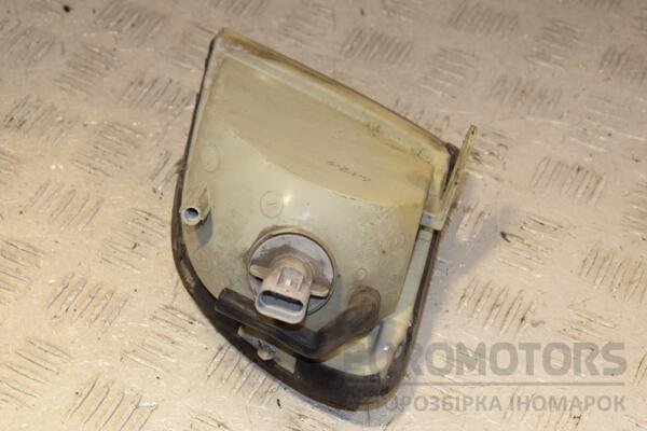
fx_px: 1402
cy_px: 216
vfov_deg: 17.5
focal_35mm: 78
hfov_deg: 26.0
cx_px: 324
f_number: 7.1
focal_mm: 52
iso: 800
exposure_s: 1/200
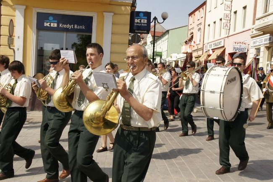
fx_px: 341
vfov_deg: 29.8
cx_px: 136
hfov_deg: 43.6
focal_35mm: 45
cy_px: 91
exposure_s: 1/640
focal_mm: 30
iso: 400
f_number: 10
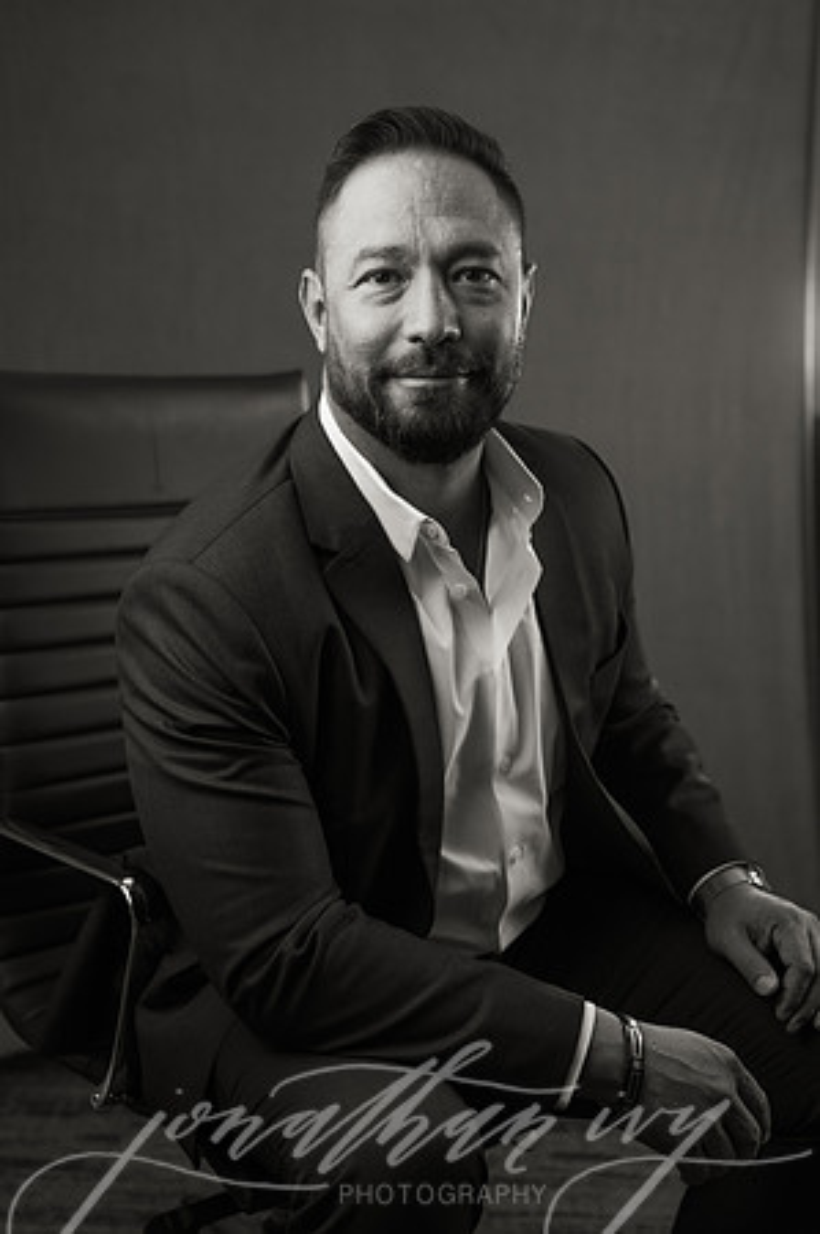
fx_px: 1712
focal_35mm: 50
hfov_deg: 26.9
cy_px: 617
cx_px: 410
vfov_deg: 39.6
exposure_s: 1/200
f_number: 3.5
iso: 50
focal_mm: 50
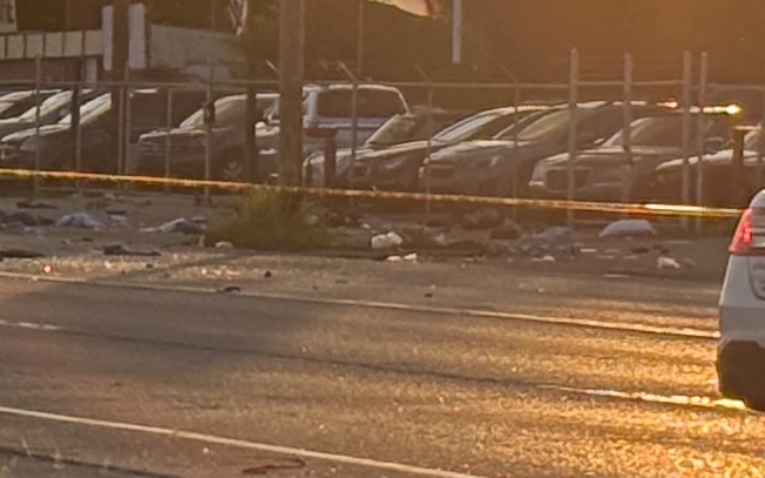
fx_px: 7107
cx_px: -54
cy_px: 438
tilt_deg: -1.2
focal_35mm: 341
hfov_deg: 6.1
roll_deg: -0.9
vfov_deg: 3.8
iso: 40
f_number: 1.6
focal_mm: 5.96
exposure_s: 1/2933
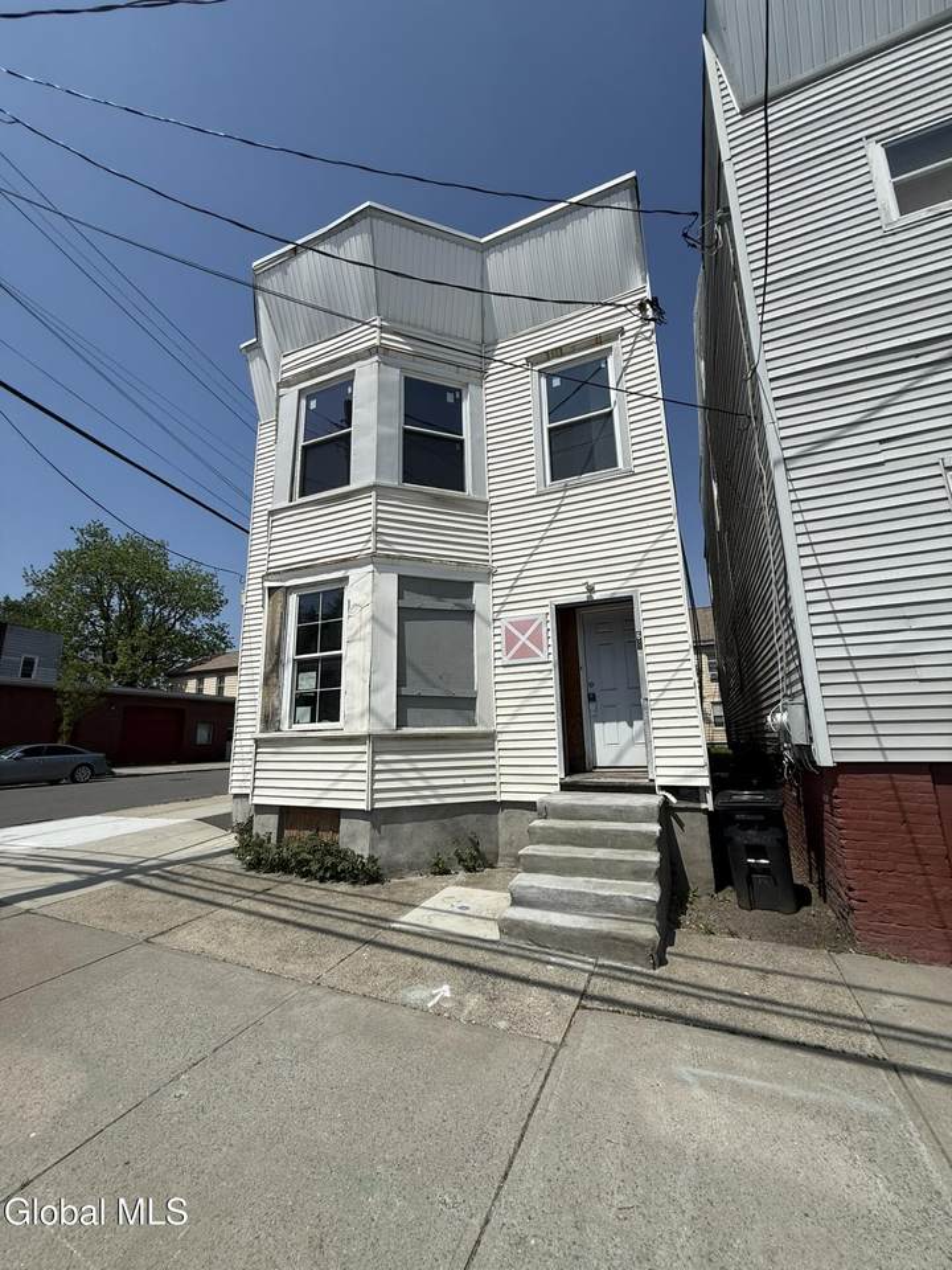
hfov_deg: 85.7
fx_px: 513
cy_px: 635
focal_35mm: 14
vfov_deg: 102.1
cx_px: 476
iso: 50
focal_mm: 2.22
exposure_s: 1/5618
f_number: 2.2
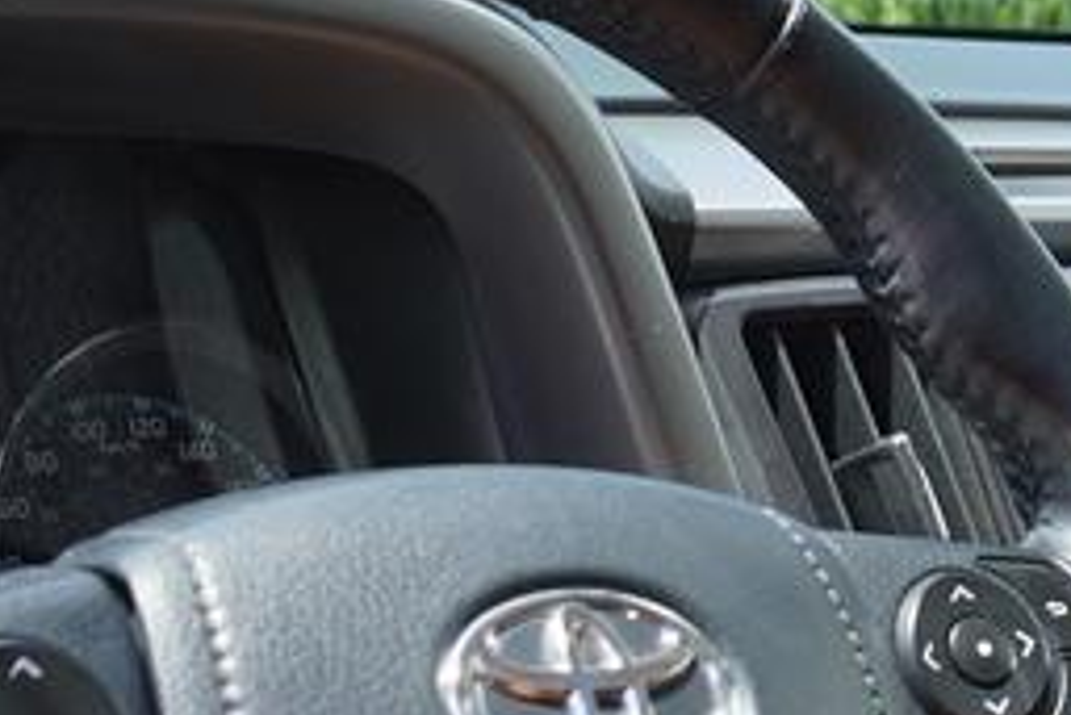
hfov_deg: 16.0
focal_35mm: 120
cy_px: 870
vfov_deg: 11.2
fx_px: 3572
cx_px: 1464
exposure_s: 1/100
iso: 100
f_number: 5
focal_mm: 16
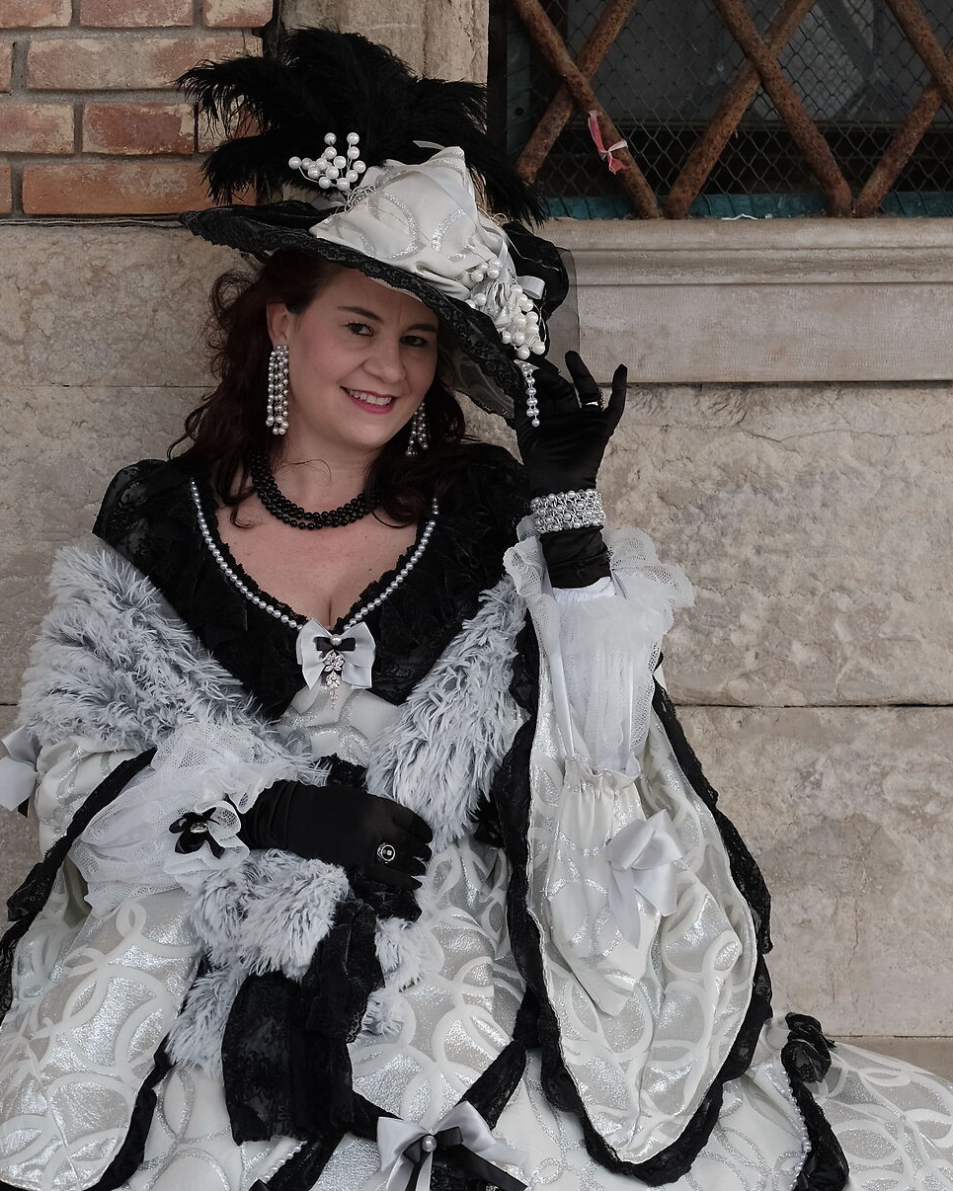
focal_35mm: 155
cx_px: 360
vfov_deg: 12.4
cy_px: 868
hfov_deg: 10.0
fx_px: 5464
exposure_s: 1/400
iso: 200
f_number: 3.5
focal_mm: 55
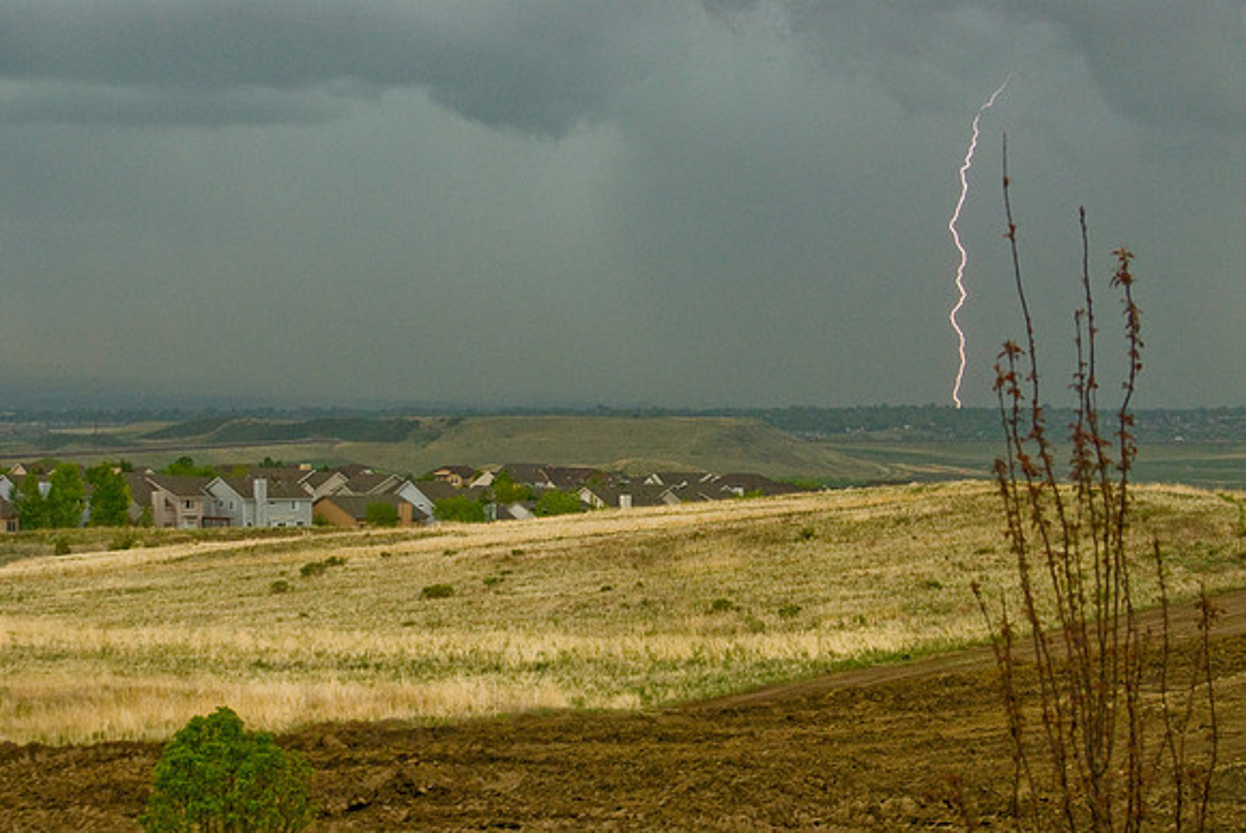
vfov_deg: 13.1
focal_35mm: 105
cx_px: 623
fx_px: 3638
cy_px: 416
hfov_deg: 19.4
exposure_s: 1/500
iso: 800
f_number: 4.5
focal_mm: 70
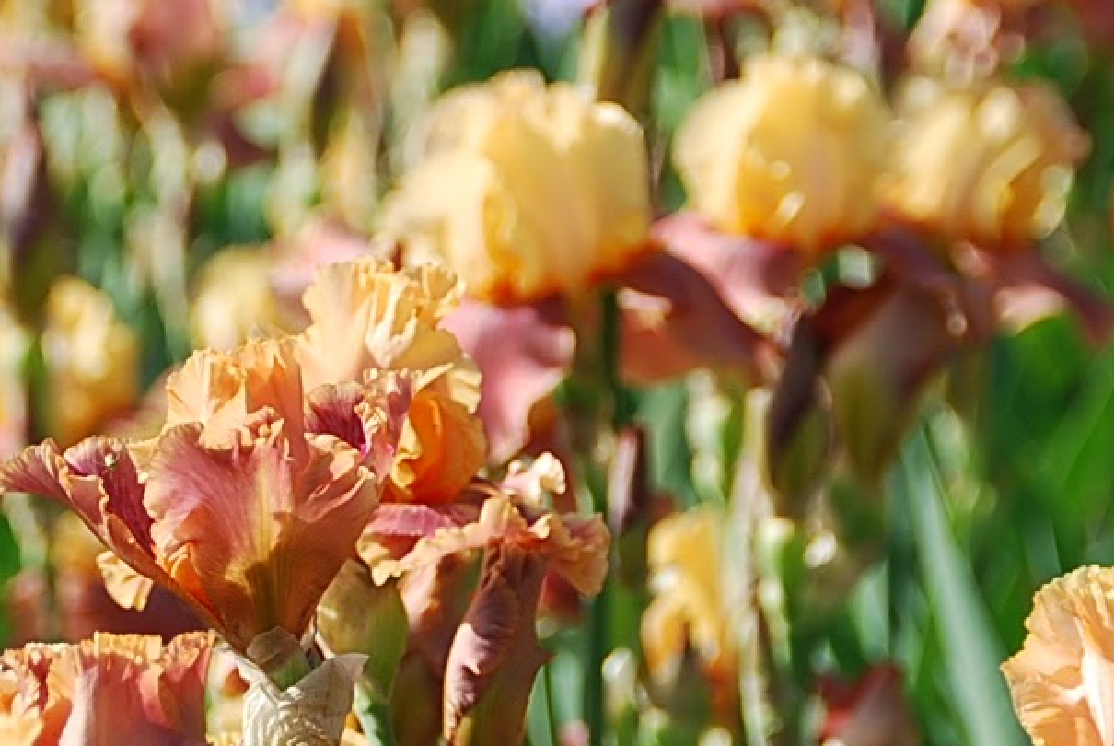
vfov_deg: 3.2
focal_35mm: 432
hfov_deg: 4.8
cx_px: 337
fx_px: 13384
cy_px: 514
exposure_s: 1/500
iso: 100
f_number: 5.6
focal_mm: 90
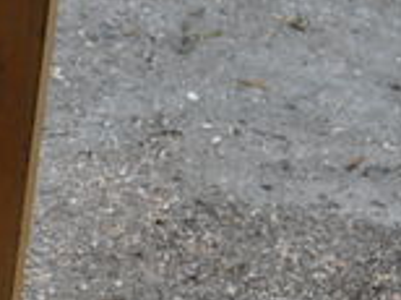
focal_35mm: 216
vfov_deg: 6.8
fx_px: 2500
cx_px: -391
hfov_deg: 8.7
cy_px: 369
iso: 125
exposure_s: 1/125
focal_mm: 23
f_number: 5.6
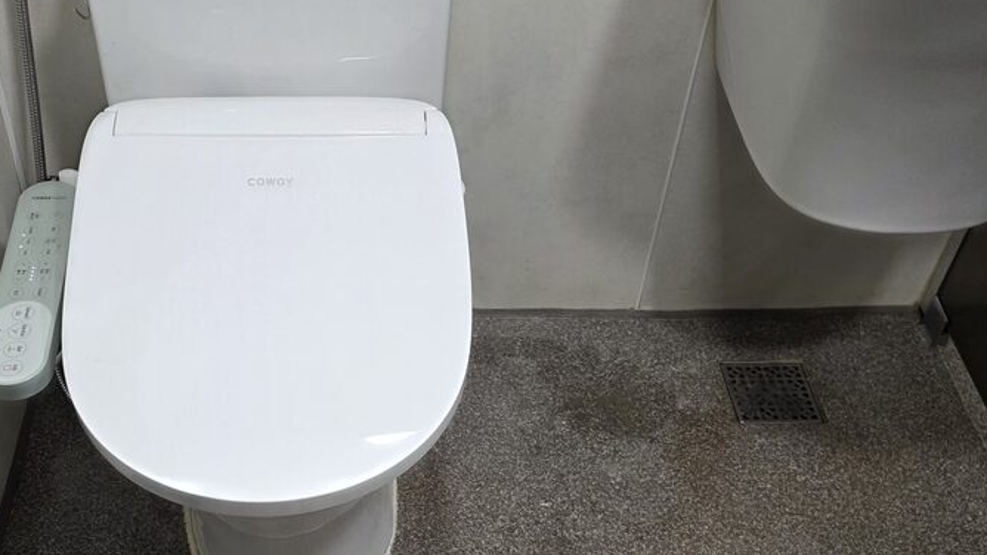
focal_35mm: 45
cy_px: 393
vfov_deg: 26.3
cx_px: 349
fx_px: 1178
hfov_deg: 44.9
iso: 250
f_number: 1.7
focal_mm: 6.25
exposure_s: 1/120
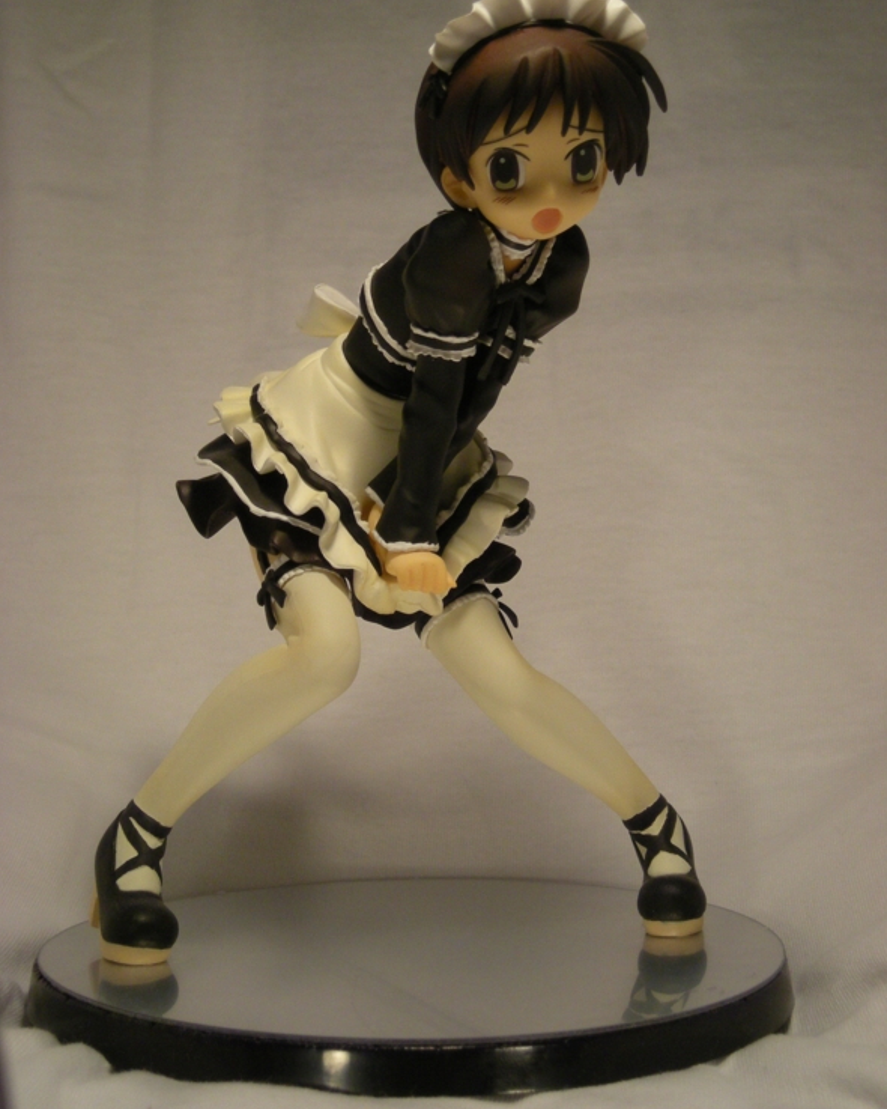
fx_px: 2362
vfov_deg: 26.4
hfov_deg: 21.3
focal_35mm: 72
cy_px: 518
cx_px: 445
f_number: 3.7
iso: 195
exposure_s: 1/60
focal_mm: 11
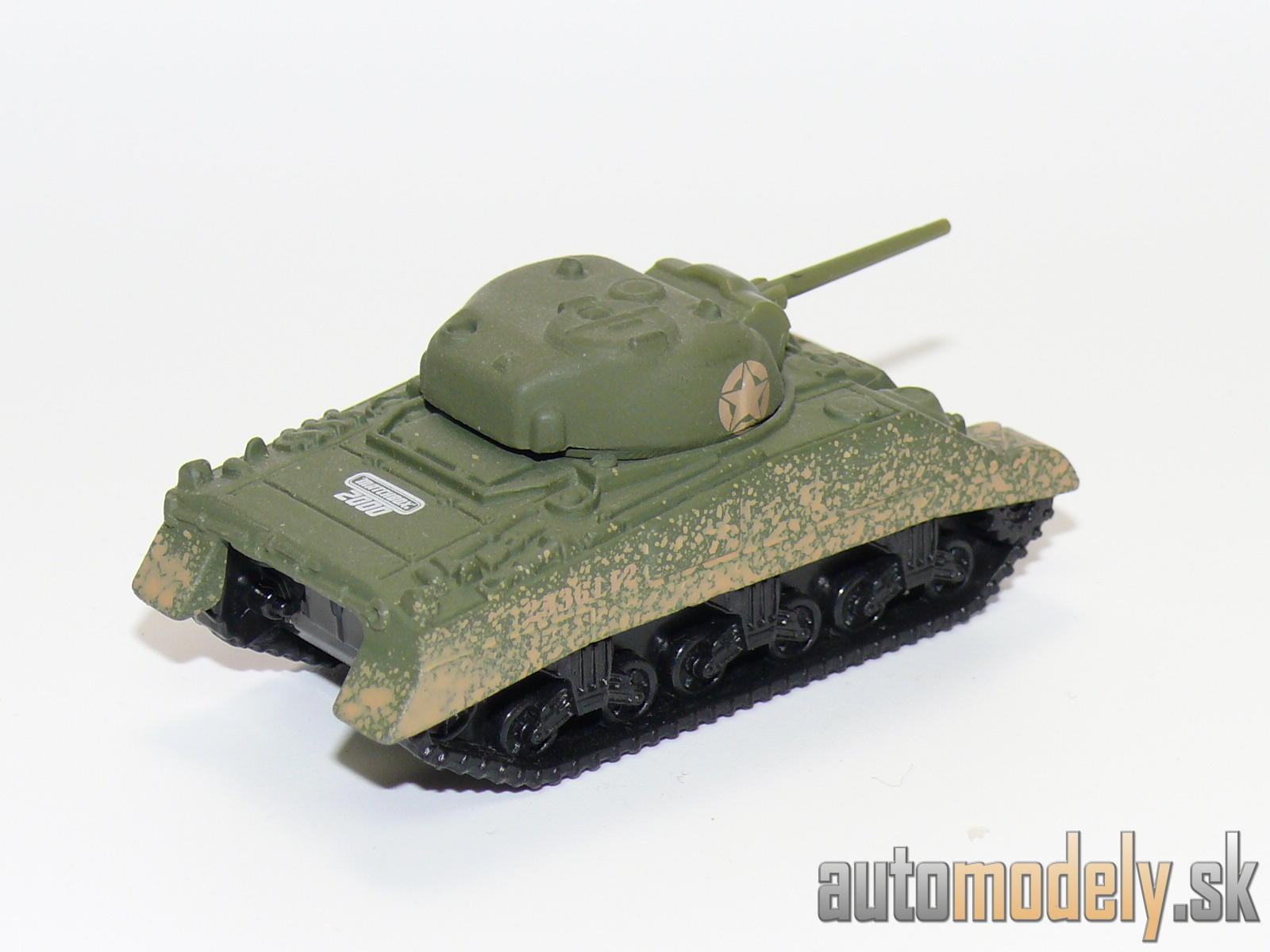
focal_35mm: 117
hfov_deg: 16.8
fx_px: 4293
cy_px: 476
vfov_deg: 12.7
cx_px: 635
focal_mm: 14.4
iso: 100
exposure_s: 1/30
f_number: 4
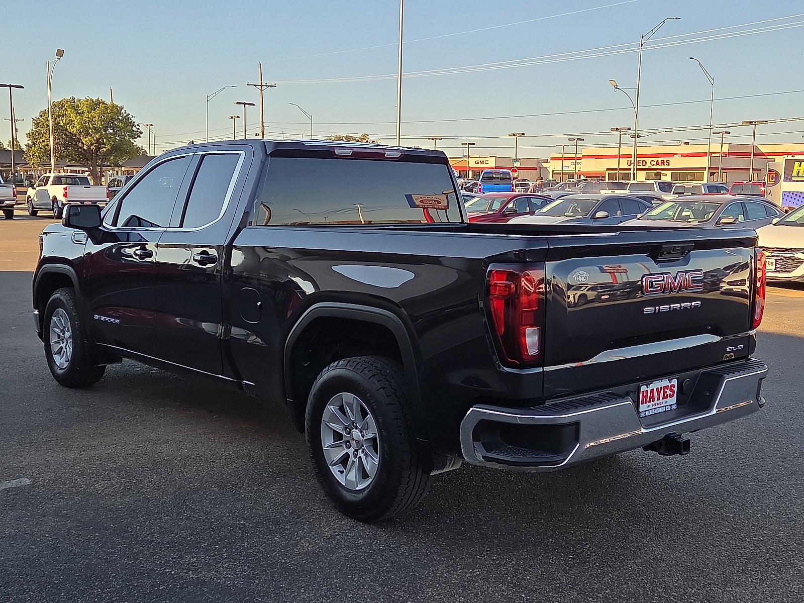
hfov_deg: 47.9
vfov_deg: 36.8
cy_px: 302
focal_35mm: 39
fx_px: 906
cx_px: 402
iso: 25
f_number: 1.8
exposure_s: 1/909
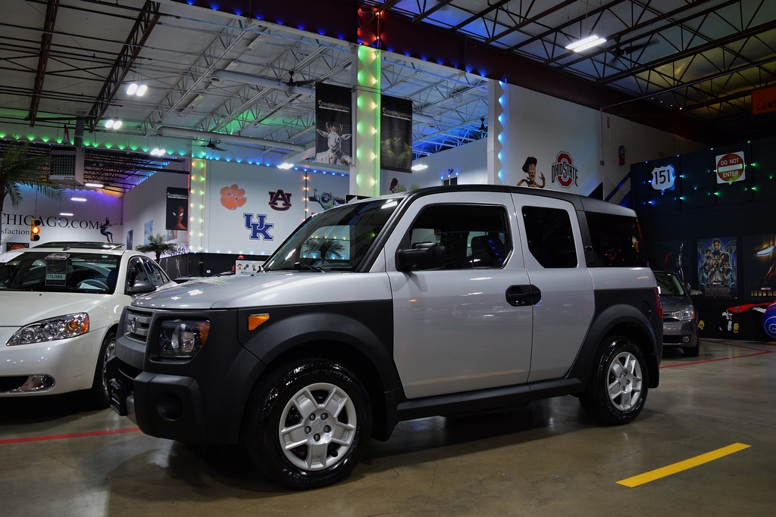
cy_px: 258
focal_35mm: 27
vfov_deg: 47.9
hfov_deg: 67.4
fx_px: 582
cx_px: 388
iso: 640
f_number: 4
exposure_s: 1/60
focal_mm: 18
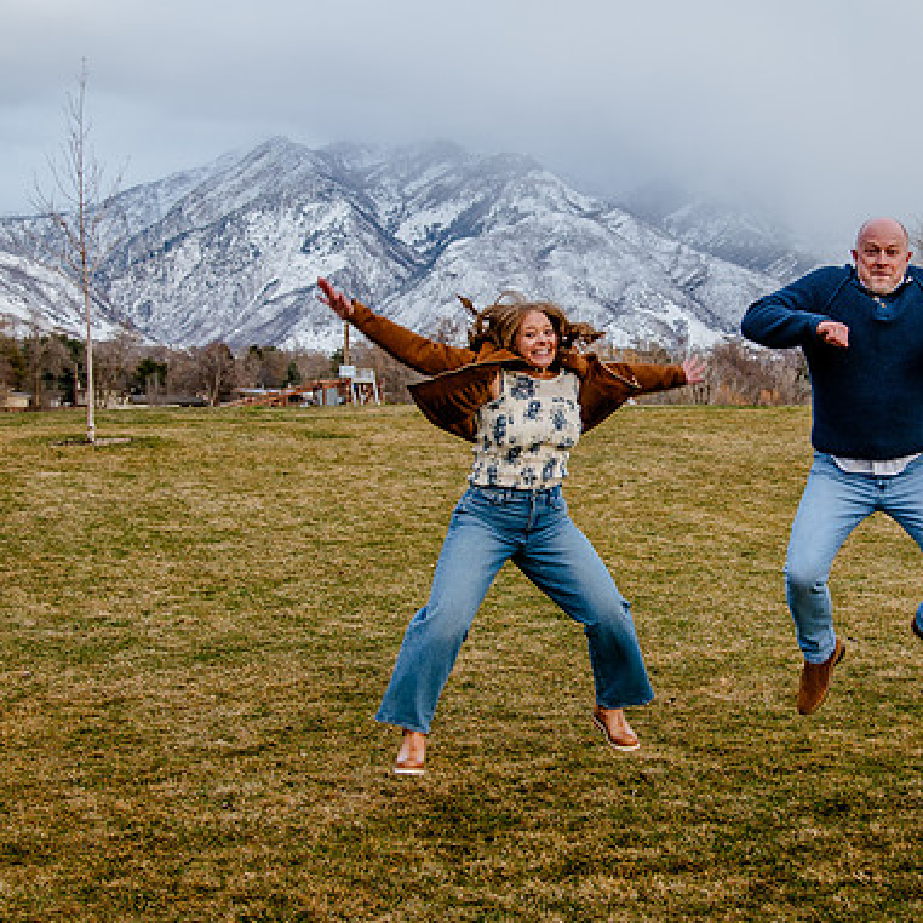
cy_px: 417
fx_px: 1961
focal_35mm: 65
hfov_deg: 26.3
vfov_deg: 26.5
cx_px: 630
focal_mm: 38
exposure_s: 1/320
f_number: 4.5
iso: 400
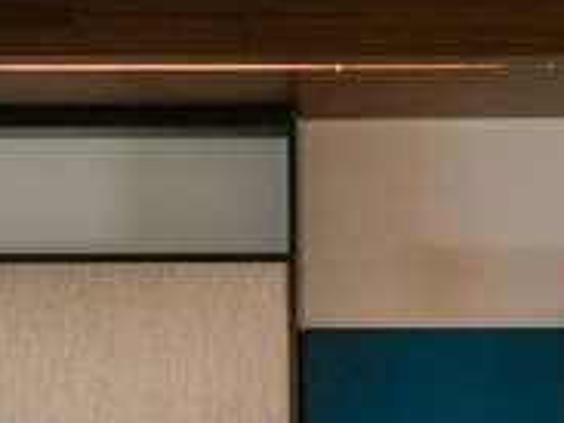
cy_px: 769
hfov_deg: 8.1
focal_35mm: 242
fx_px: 3940
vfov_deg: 6.0
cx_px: 606
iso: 1600
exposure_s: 1/500
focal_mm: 45
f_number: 2.8
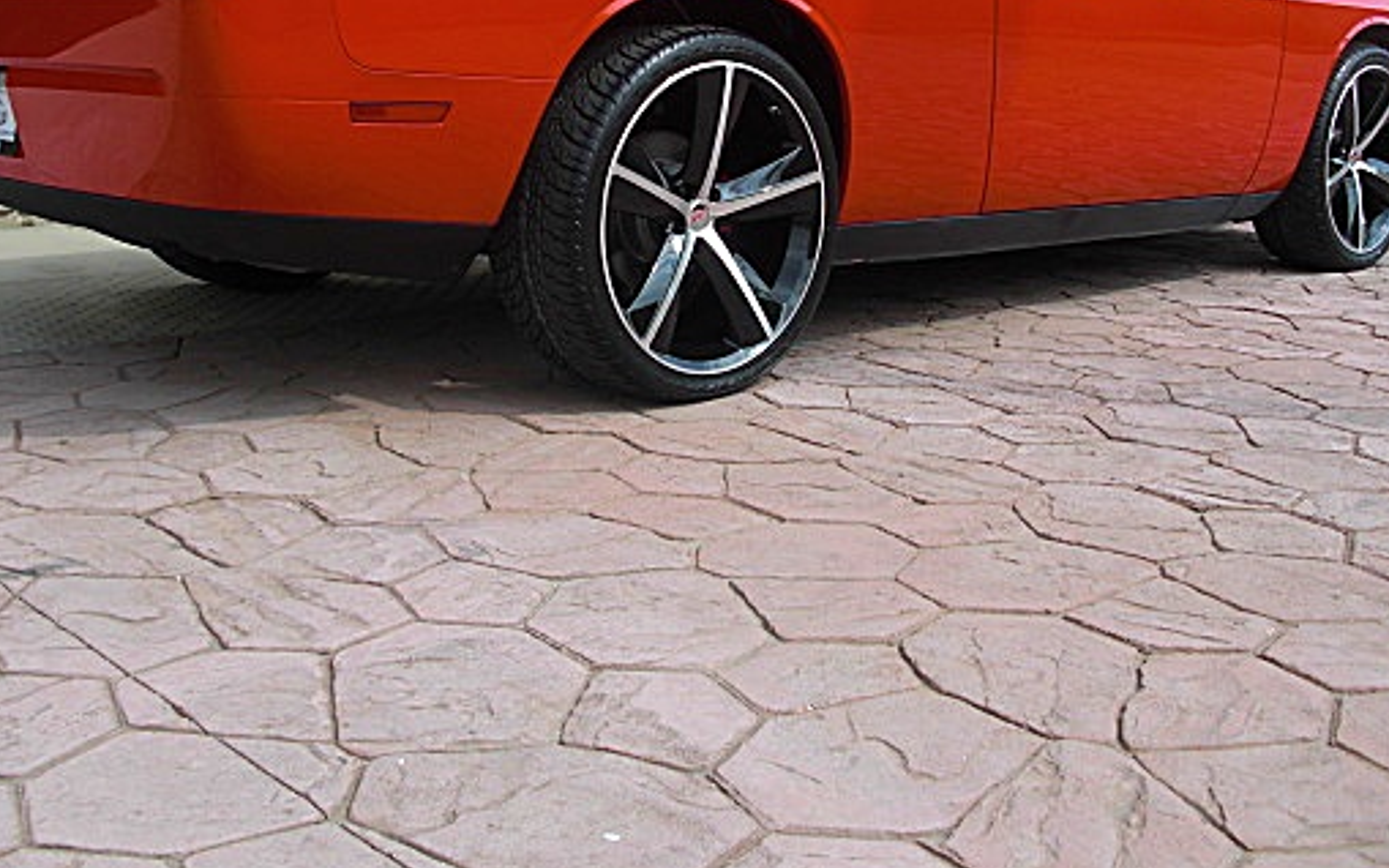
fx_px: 1817
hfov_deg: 41.8
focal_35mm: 48
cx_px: 677
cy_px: 232
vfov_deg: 26.6
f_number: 2.8
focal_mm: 6.3
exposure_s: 1/800
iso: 50
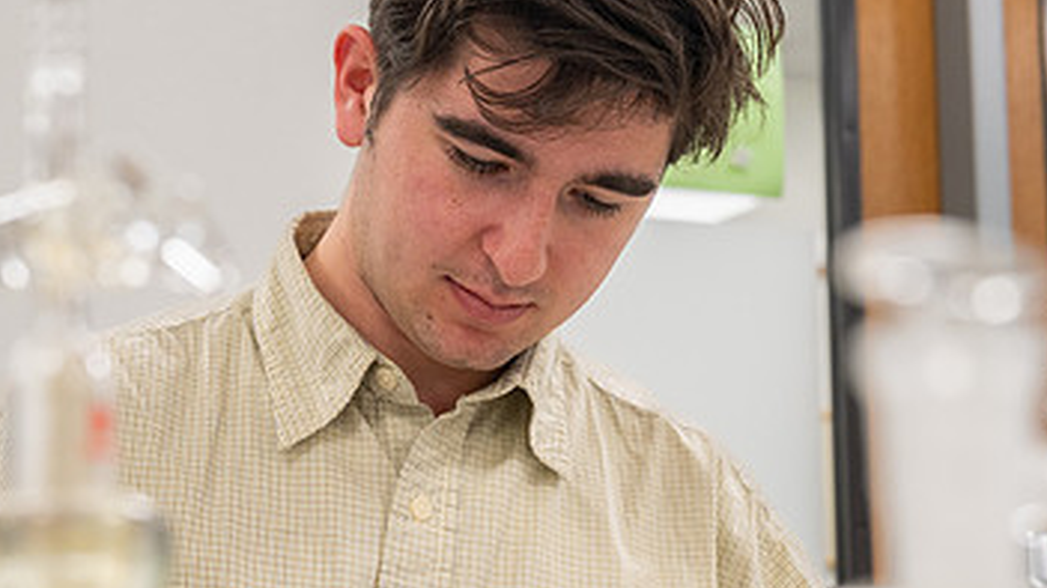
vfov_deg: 14.7
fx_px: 2275
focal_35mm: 82
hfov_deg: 25.9
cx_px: 496
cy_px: 401
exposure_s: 1/125
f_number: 4
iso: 500
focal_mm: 33
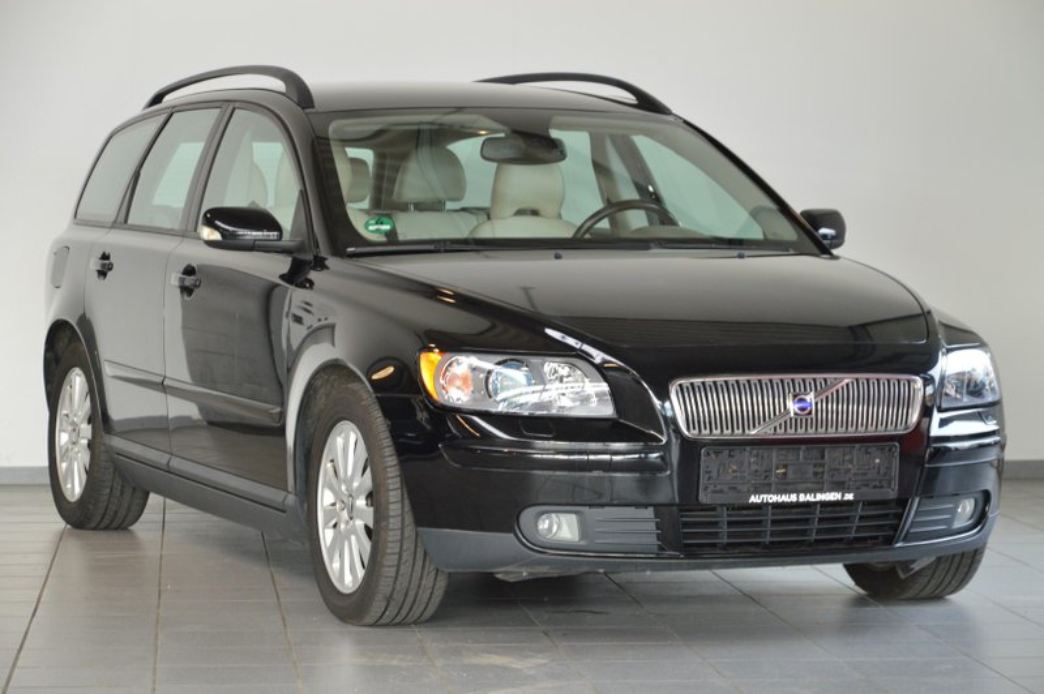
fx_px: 3260
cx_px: 522
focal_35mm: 112
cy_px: 347
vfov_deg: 12.2
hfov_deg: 18.2
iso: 500
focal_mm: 75
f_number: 5.3
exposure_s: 1/60
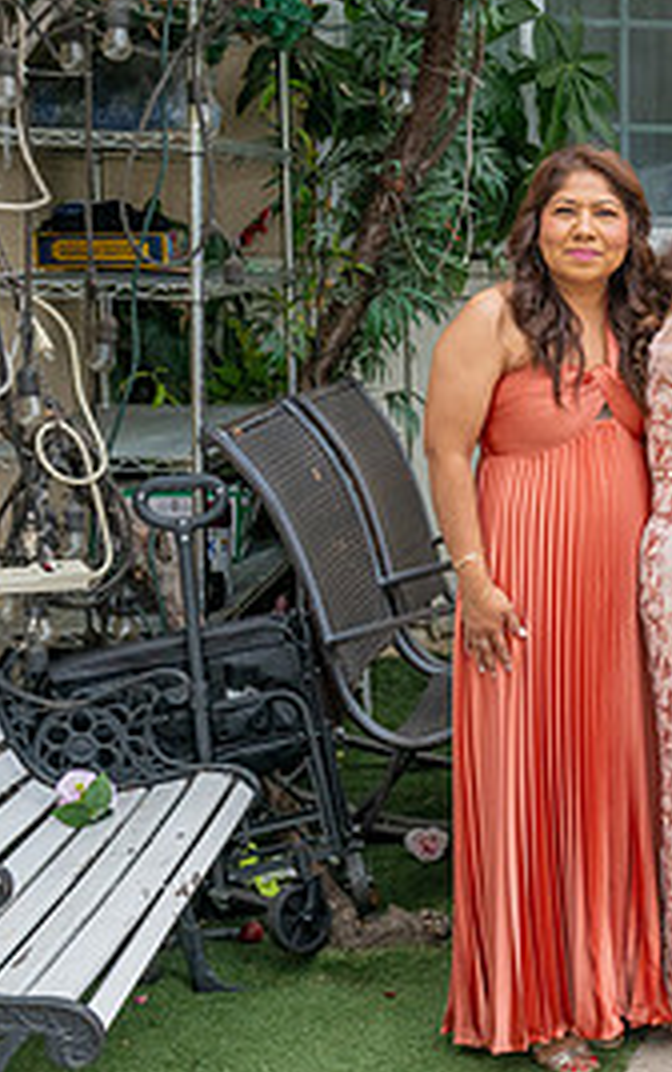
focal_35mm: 75
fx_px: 2193
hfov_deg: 15.4
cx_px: 1140
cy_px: 486
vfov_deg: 27.5
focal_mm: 34
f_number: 7.1
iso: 400
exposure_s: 1/160
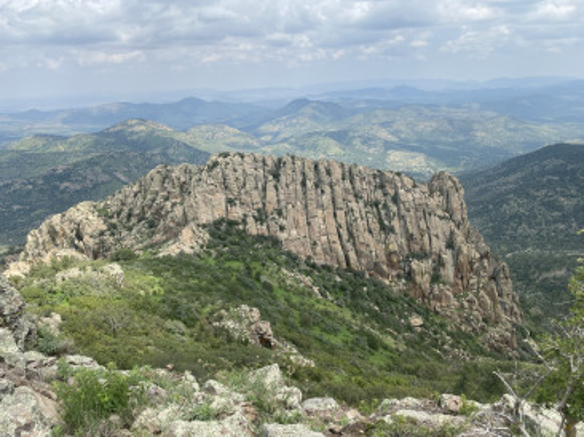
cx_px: 292
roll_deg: +2.5
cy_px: 218
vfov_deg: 53.0
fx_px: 438
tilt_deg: -18.7
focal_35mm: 26
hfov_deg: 67.3
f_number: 1.8
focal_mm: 4.25
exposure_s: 1/2571
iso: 32
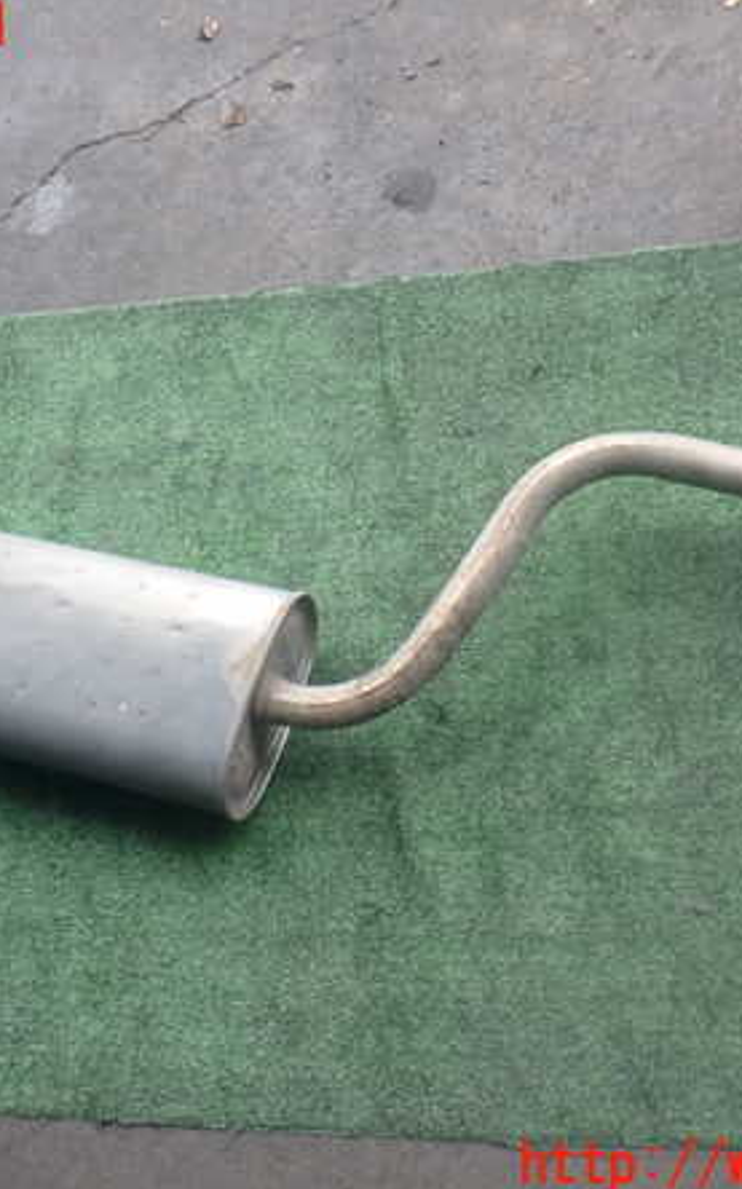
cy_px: 597
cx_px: 321
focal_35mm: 43
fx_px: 1393
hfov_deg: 29.8
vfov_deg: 46.2
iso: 100
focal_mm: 5.4
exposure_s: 1/125
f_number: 2.3
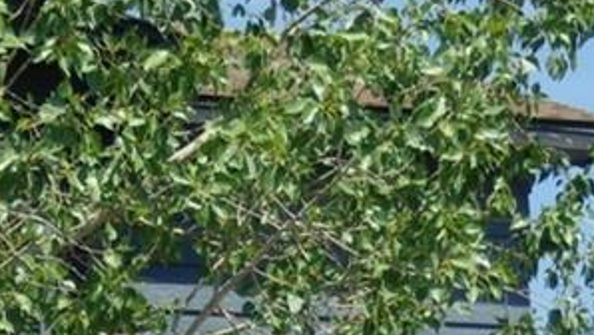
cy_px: 872
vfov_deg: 5.0
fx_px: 3719
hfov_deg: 9.1
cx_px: 46
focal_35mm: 236
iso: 100
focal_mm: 28
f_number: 3.5
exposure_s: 1/750
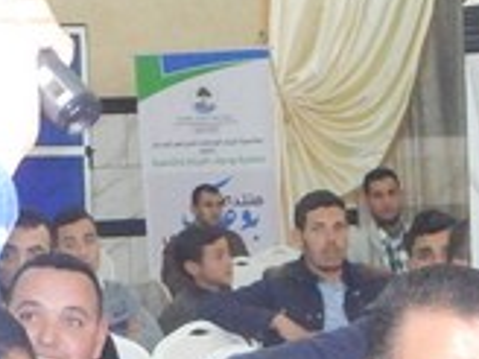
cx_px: -133
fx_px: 2768
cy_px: 130
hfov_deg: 9.7
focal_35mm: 200
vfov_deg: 7.4
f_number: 3.8
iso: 1600
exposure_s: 1/30
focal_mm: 9.7
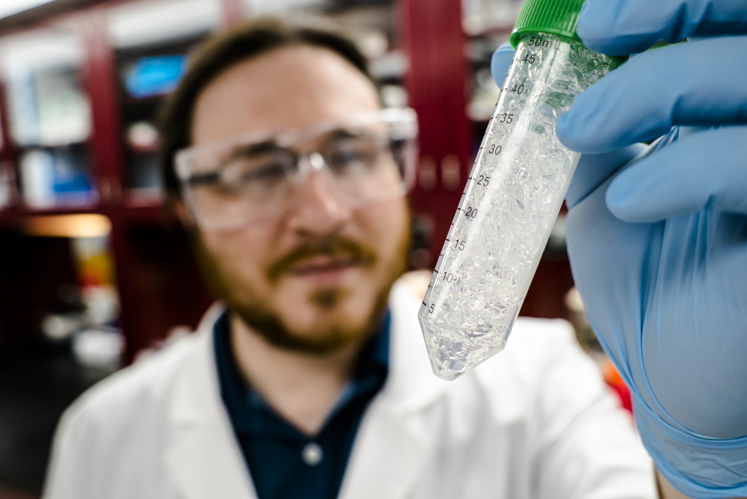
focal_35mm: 28
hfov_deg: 65.4
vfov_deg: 46.5
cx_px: 374
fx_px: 581
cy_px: 250
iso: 640
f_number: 4
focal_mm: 28
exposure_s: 1/160
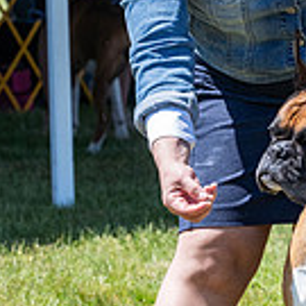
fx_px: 2860
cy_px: 116
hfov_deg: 6.1
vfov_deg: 6.1
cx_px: 295
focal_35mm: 286
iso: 1000
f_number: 7.1
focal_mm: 101
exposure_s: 1/1600
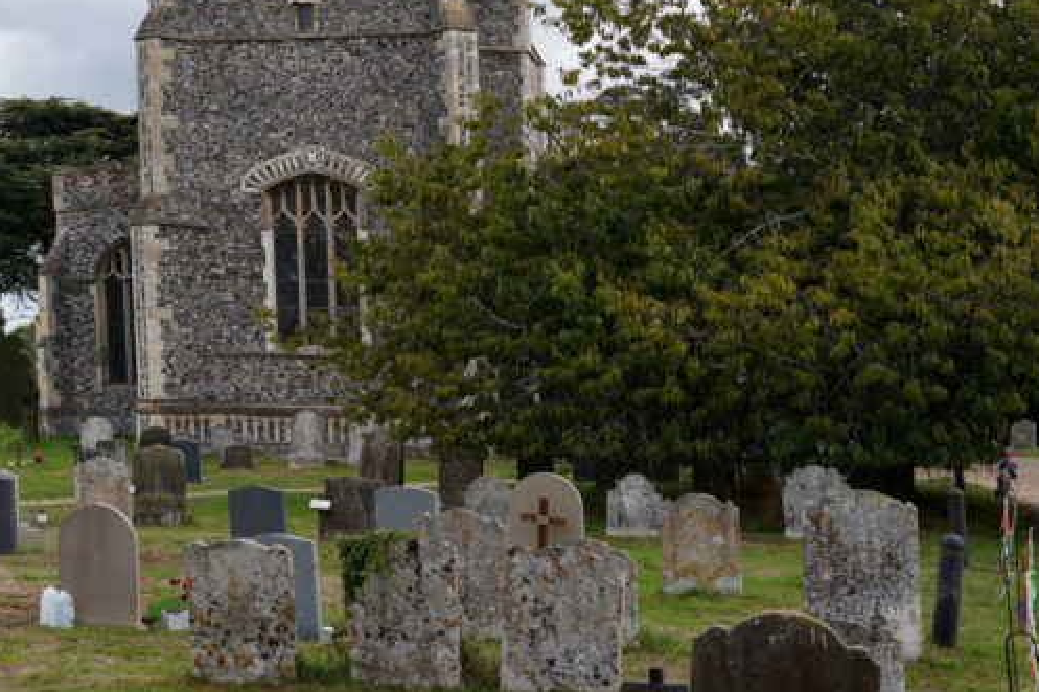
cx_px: 128
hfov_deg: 28.6
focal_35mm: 68
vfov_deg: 19.9
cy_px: 187
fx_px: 1962
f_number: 6.3
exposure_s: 1/400
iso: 200
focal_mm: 33
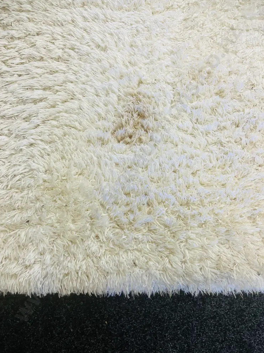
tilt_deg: -80.5
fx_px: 295
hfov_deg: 48.2
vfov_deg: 61.7
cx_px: 128
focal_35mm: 29
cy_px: 175
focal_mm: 3.99
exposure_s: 1/50
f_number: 1.8
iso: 100
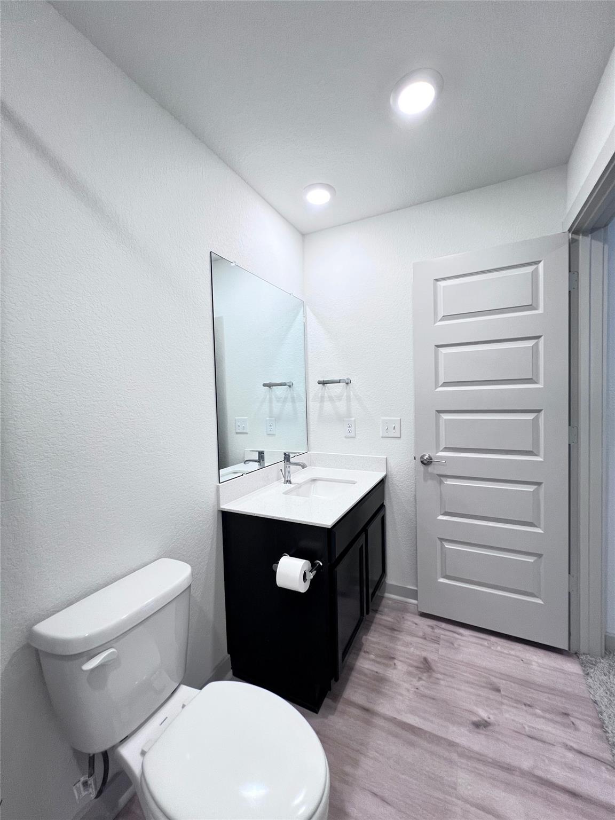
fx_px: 308
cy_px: 410
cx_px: 308
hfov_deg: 89.9
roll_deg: +1.3
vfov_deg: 106.2
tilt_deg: -2.2
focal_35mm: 13
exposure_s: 1/120
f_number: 1.8
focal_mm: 1.57
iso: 200
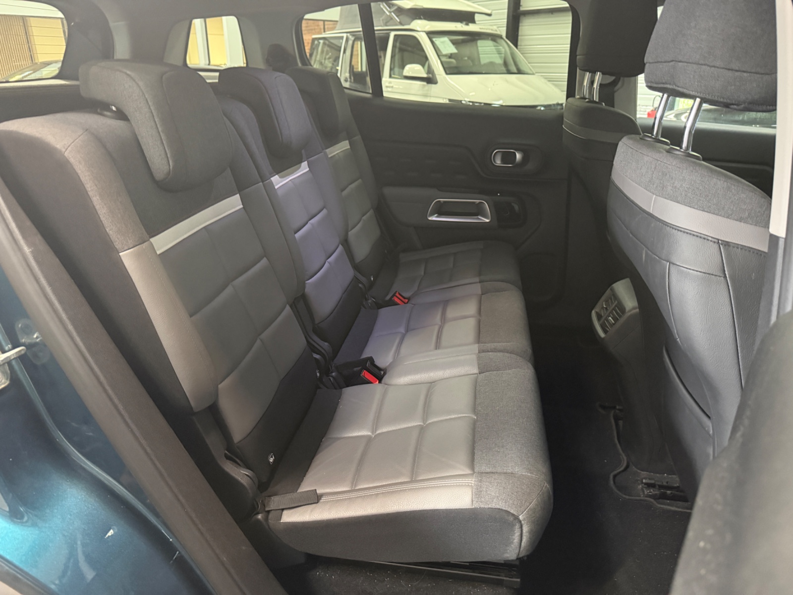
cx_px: 396
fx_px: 550
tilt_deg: -20.6
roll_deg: -0.9
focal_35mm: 24
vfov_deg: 56.8
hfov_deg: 71.6
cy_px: 298
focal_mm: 6.76
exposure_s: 1/33
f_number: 1.78
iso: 1000
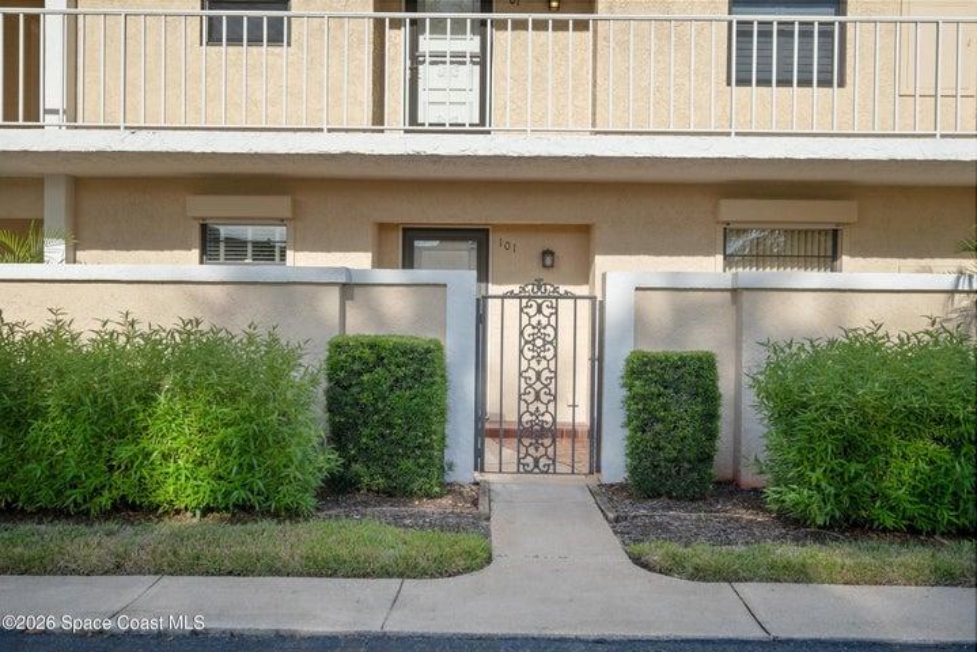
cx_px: 488
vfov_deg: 38.9
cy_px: 326
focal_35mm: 34
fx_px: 923
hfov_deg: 55.8
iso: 2000
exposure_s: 1/4000
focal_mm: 34
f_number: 9
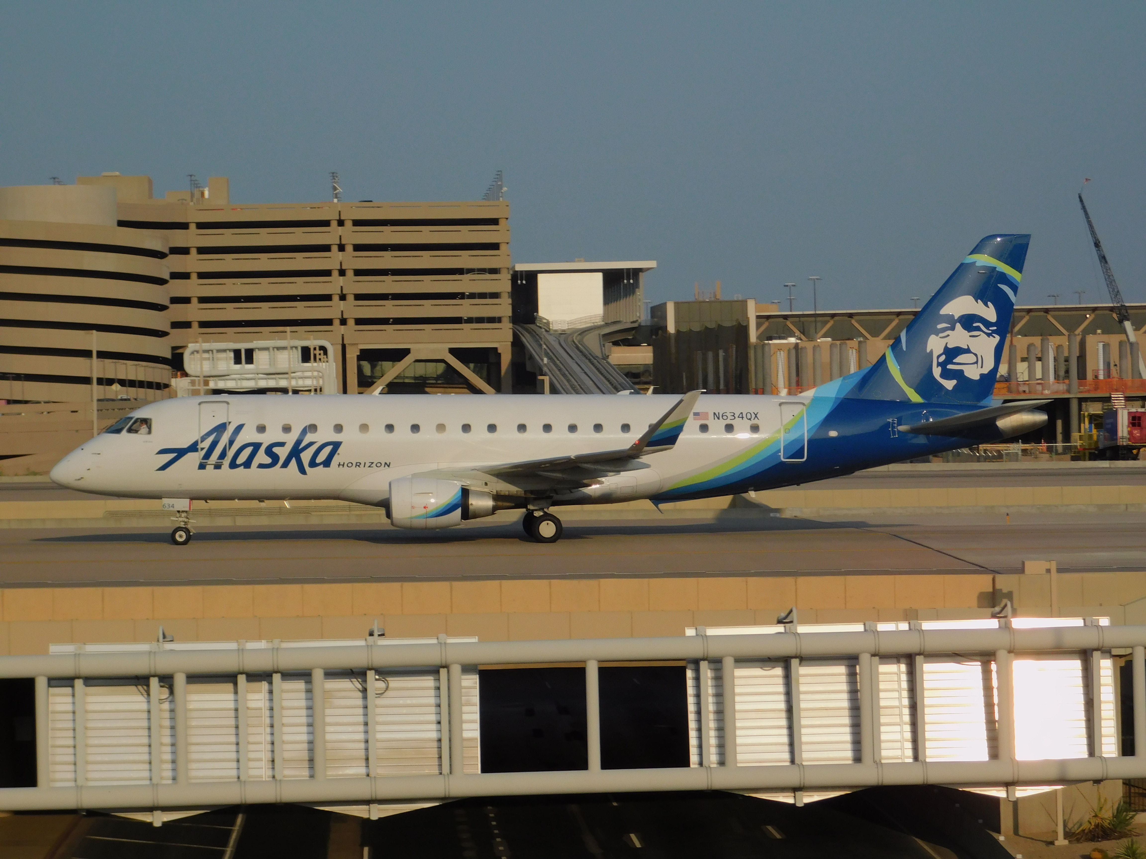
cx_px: 573
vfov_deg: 11.1
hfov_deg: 14.7
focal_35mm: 134
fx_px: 4436
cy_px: 430
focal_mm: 23.7
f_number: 10
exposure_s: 1/400
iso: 125
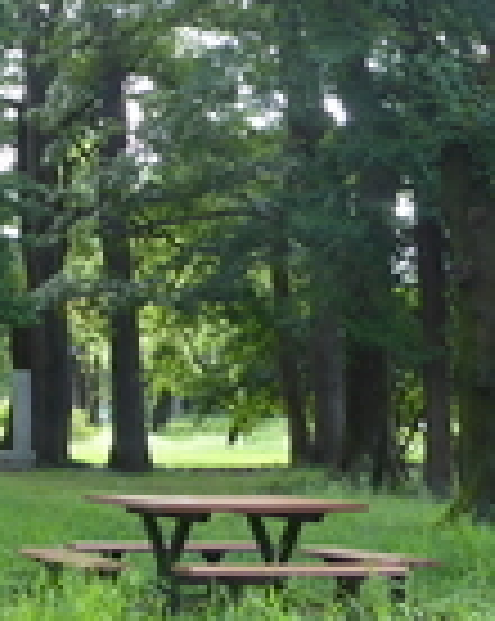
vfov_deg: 18.2
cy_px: -50
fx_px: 1872
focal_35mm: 102
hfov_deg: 14.0
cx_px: -270
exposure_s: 1/60
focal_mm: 4.3
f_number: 3.3
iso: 125
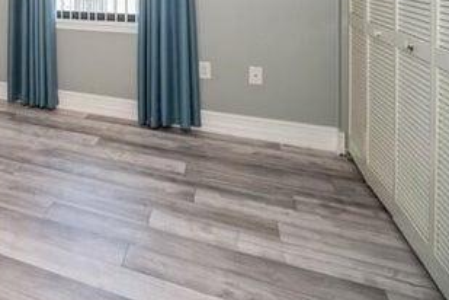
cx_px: -46
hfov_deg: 42.5
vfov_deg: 32.8
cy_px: -36
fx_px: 436
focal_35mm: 35
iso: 200
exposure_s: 1/5
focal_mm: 15
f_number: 8
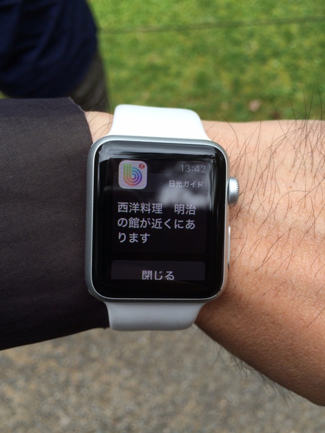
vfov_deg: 61.7
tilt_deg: -50.5
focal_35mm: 29
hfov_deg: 48.2
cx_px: 162
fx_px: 363
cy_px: 216
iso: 32
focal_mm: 4.15
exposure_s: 1/253
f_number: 2.2
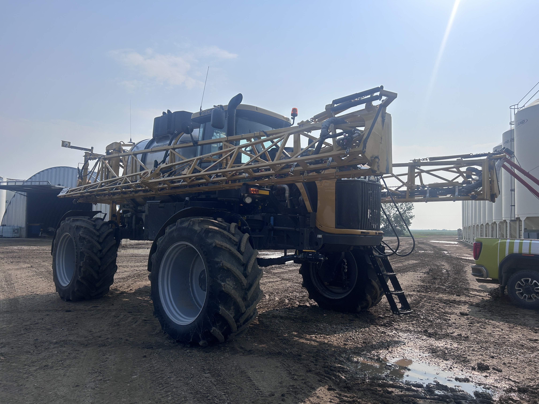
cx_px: 270
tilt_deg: +1.3
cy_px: 202
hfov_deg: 67.3
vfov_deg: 53.1
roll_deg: -0.3
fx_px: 405
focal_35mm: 26
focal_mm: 5.7
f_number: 1.5
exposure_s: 1/9434
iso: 50
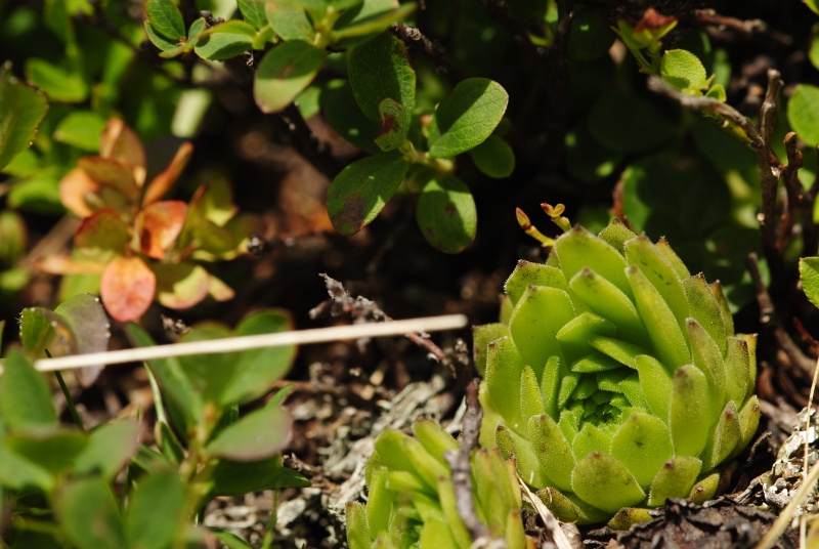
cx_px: 410
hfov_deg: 16.0
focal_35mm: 128
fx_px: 2905
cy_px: 274
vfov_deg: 10.8
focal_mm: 85
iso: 100
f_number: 8
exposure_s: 1/250
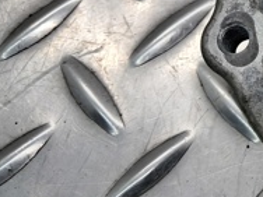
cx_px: 432
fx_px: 699
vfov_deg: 15.6
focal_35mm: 92
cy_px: -23
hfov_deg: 18.1
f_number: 1.8
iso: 64
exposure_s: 1/50
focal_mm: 4
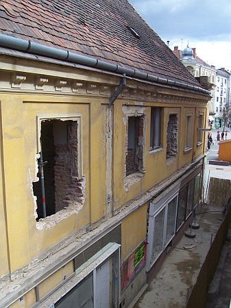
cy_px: 154
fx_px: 303
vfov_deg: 54.0
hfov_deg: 41.8
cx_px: 116
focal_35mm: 34
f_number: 5.6
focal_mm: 5.6
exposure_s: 1/180
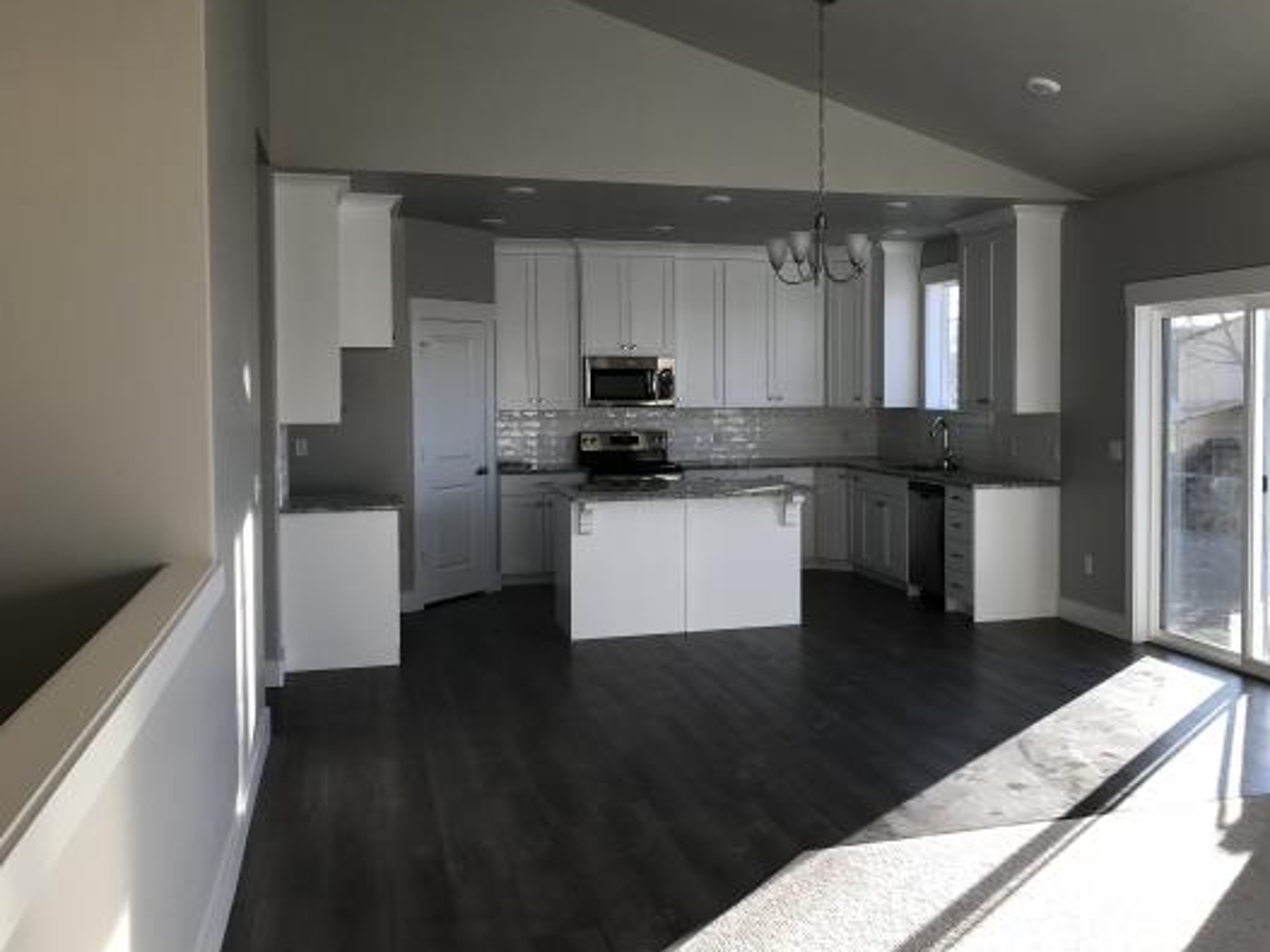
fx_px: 1247
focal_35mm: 34
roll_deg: +0.4
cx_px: 752
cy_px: 436
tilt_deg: -1.6
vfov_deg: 41.7
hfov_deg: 53.6
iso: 20
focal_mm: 3.99
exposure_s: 1/120
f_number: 1.8
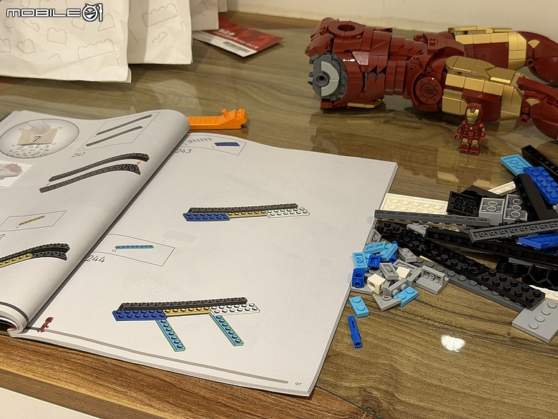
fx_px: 774
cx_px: 279
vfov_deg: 30.3
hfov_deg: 39.7
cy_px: 210
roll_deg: +3.2
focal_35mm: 48
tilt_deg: -33.6
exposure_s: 1/60
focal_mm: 6.76
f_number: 1.78
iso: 200
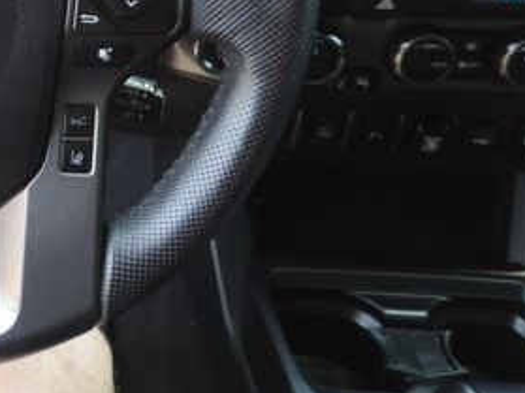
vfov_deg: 24.8
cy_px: -36
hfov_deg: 30.8
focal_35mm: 55
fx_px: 834
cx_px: -66
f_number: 3
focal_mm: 4.3
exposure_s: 1/30
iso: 125
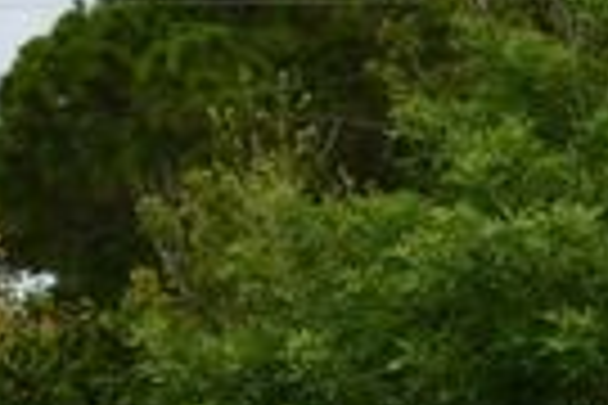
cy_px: 716
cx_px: 779
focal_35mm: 417
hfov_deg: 4.9
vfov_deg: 3.3
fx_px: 7042
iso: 160
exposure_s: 1/250
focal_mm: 44
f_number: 8
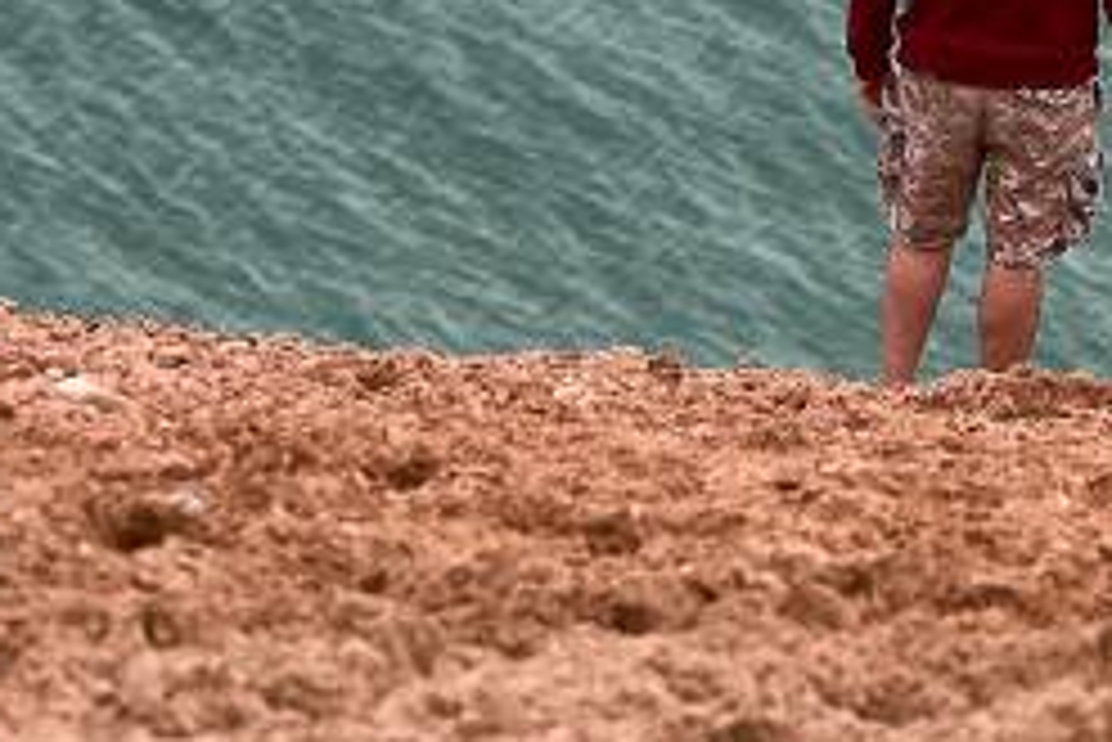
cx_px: 1310
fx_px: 19996
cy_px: -301
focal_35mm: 647
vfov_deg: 2.1
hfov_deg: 3.2
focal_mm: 200
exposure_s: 1/125
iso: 64
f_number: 7.1
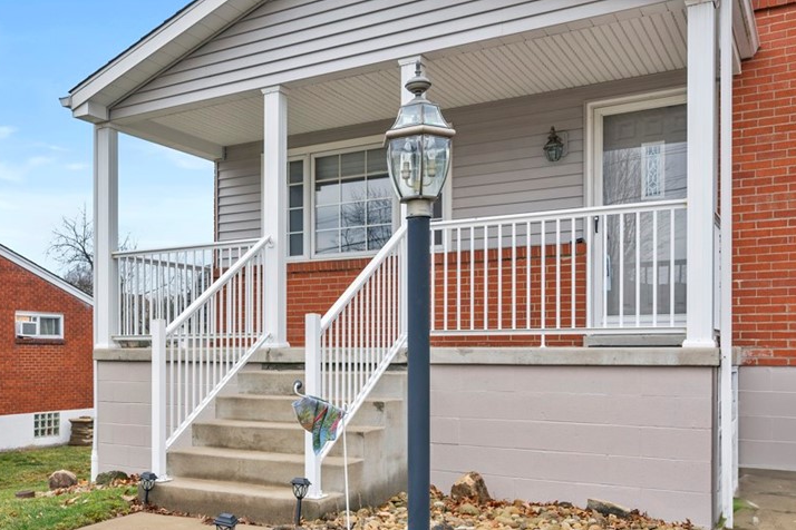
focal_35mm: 36
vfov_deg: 36.7
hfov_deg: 51.9
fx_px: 791
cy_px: 350
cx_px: 236
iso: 400
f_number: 8
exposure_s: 1/40
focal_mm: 23.5
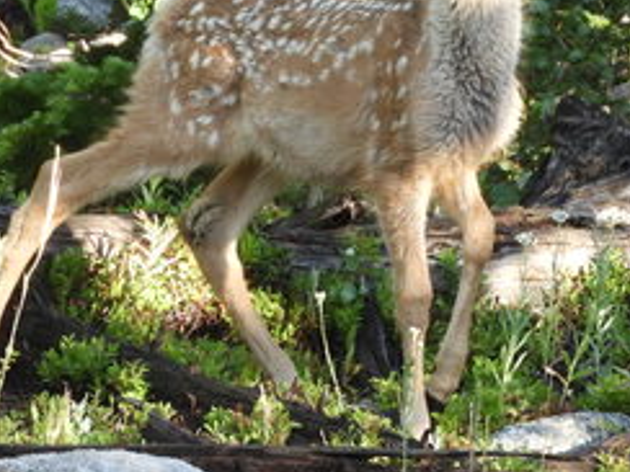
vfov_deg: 2.9
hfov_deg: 3.9
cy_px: 26
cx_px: 253
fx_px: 9173
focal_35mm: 504
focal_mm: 39.4
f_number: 5.3
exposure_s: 1/60
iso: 180
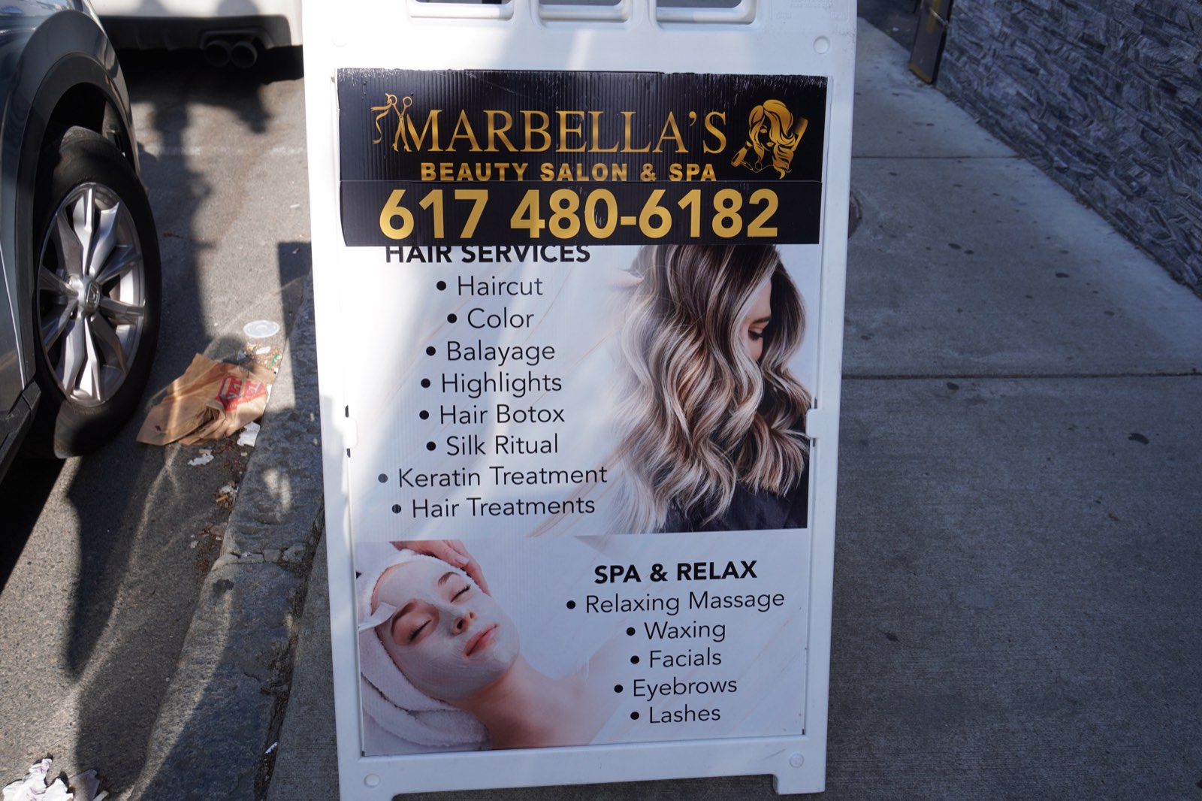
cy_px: 400
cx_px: 601
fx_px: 1001
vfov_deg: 43.6
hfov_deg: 61.9
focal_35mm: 30
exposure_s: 1/320
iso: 100
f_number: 5.6
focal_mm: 20
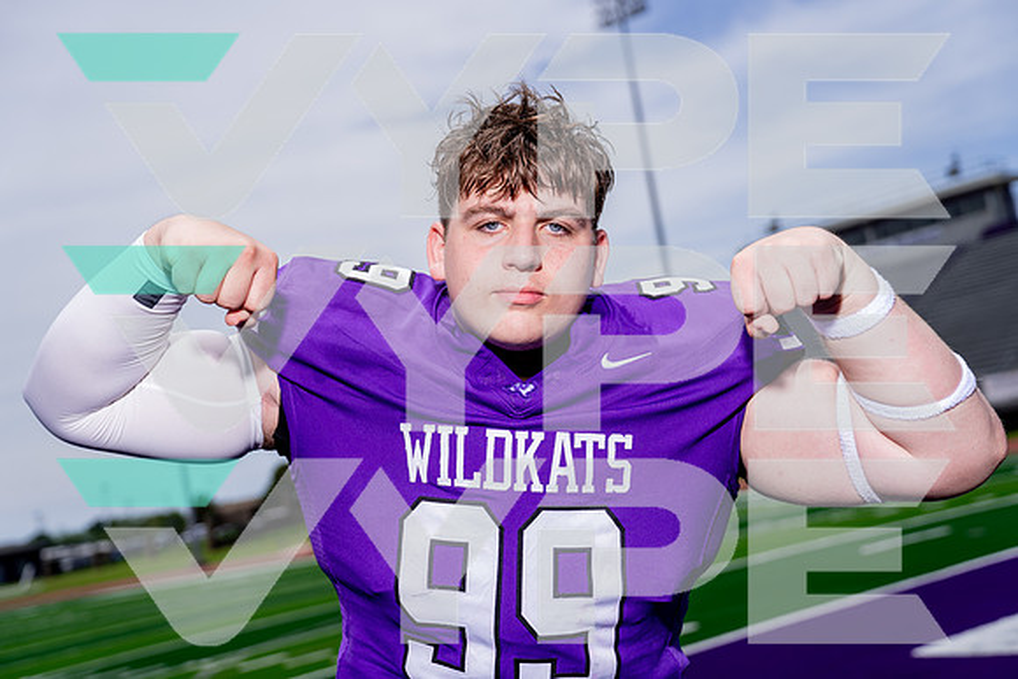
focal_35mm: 53
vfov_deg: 25.7
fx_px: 1491
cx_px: 509
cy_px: 340
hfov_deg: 37.7
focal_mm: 52
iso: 100
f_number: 4
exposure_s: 1/1250
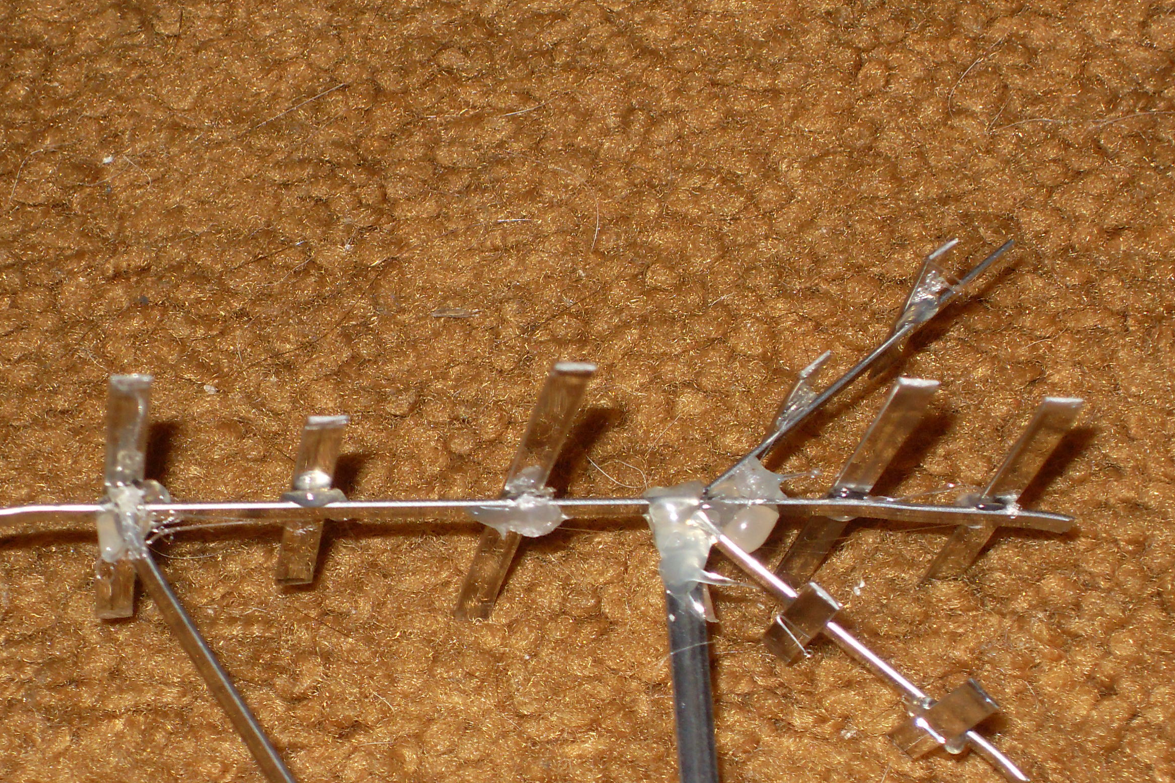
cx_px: 542
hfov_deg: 14.8
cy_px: 517
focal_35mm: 139
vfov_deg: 9.9
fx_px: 4537
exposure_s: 1/90
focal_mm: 15.3
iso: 100
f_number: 4.8
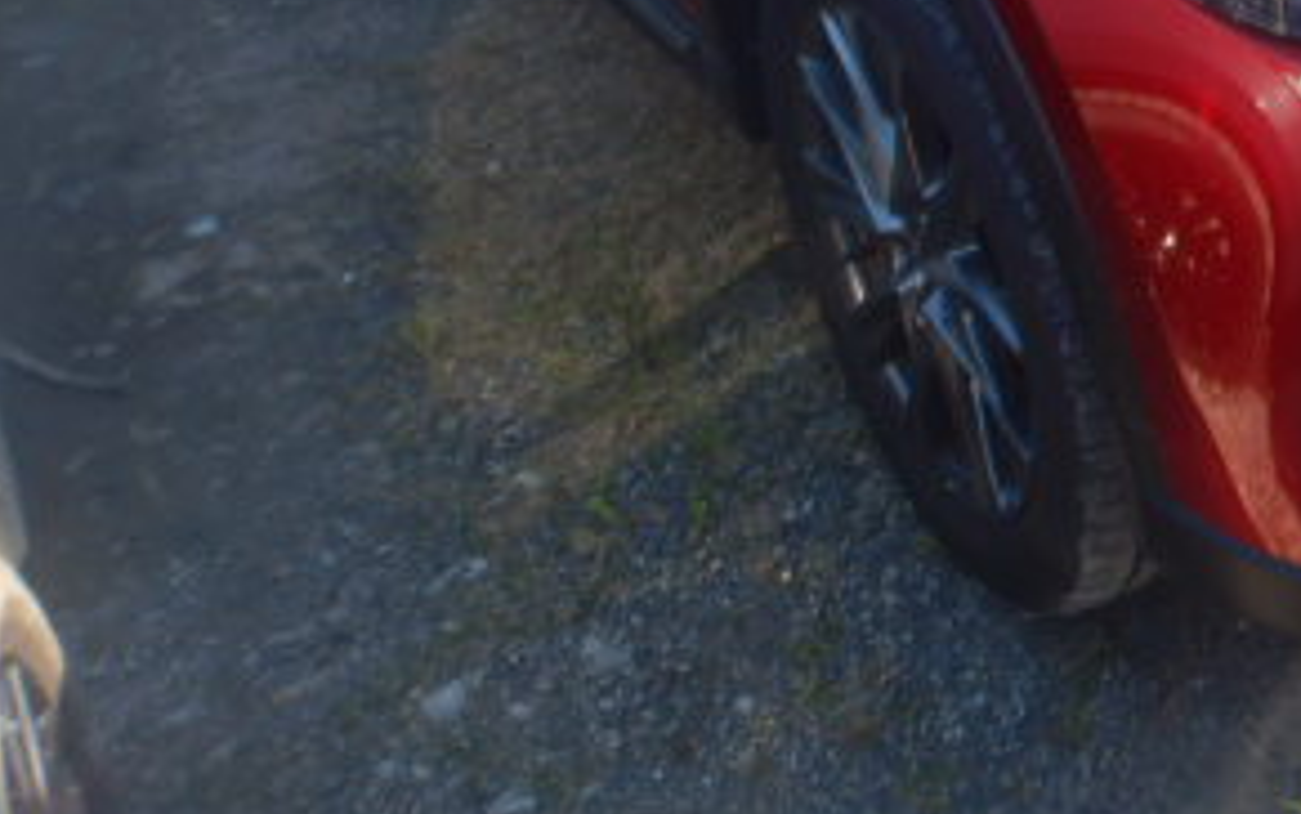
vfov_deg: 21.2
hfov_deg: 32.2
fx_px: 1986
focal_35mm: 56
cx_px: 1417
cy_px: -215
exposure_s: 1/80
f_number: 2.8
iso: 125
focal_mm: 4.3
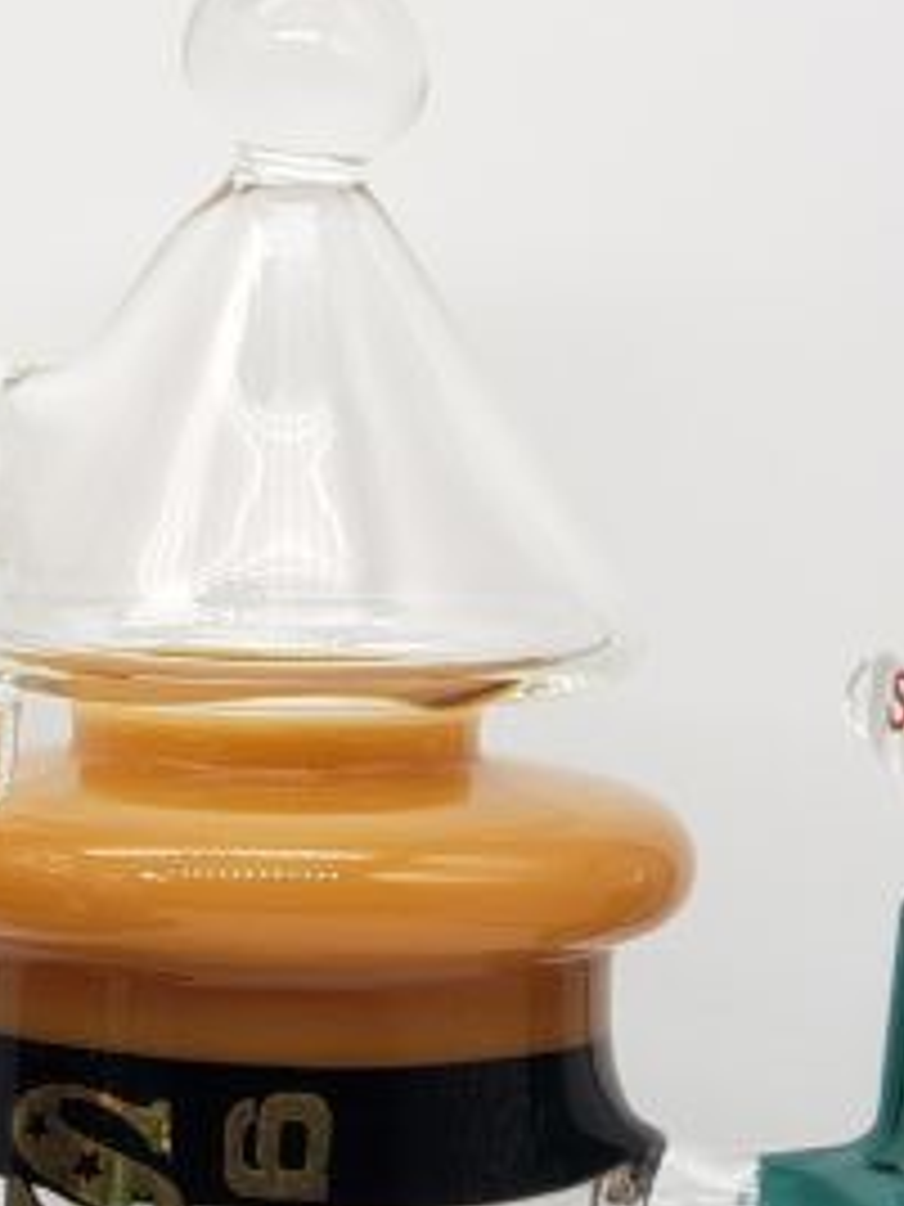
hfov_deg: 7.4
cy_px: 522
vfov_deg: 9.9
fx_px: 6929
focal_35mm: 199
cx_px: -346
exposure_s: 1/120
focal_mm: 6
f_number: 2.4
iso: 32
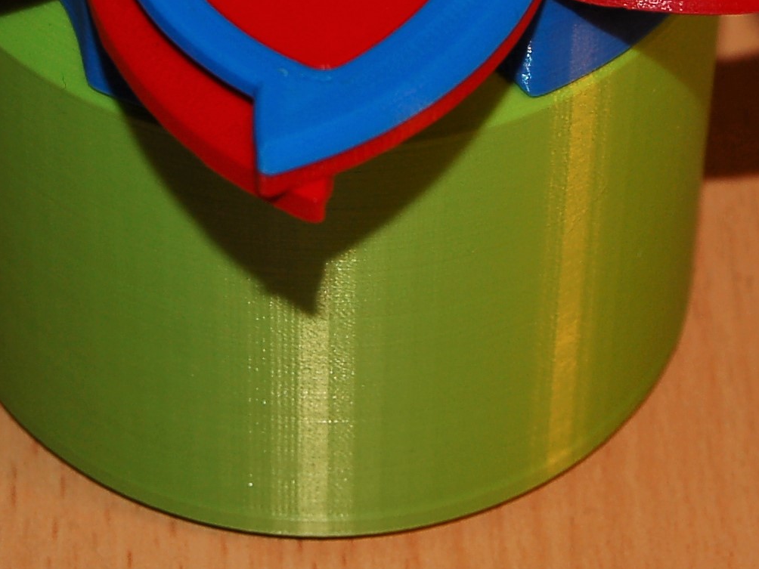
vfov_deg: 9.0
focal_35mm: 164
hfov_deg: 12.0
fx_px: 3596
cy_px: -91
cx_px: 302
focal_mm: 38
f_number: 5
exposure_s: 1/60
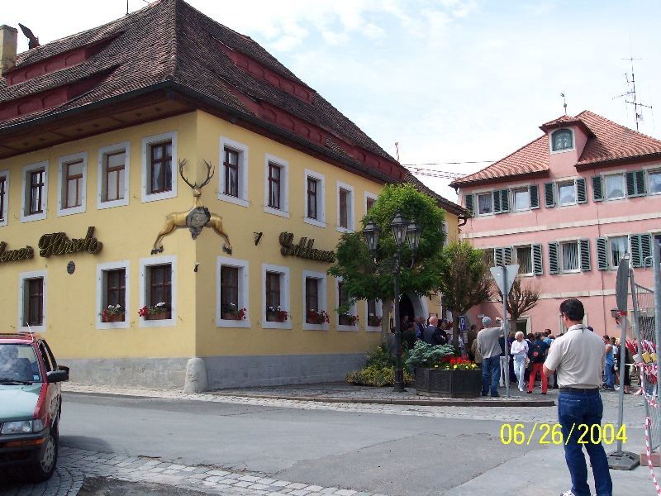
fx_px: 726
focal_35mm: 38
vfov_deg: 37.7
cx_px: 330
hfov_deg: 49.0
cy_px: 248
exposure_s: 1/500
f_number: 4.8
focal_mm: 8
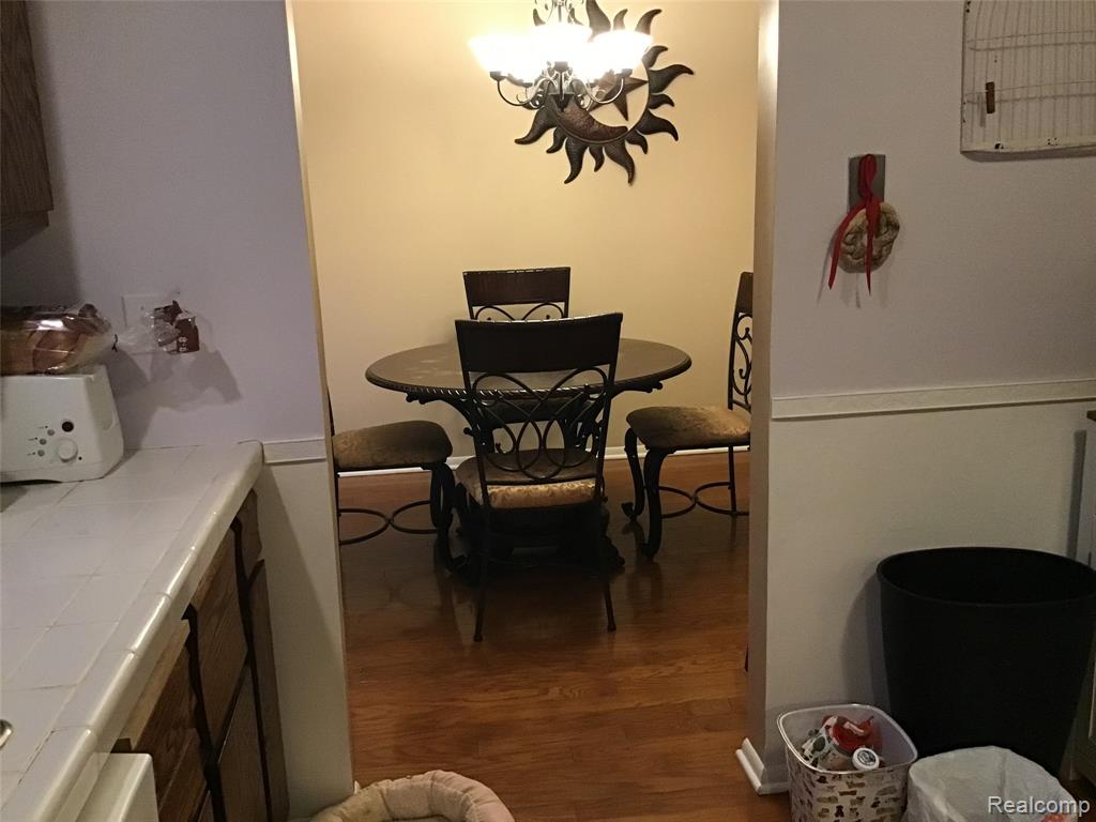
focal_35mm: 31
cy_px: 411
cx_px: 548
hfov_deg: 58.4
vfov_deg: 45.4
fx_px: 982
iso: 200
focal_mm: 3.3
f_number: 2.4
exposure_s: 1/30
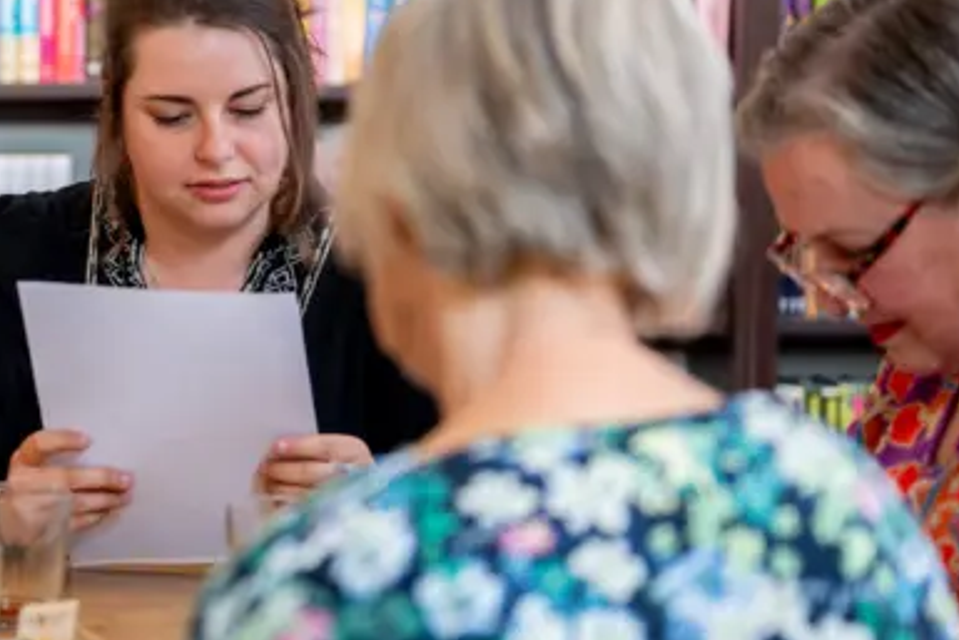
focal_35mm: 133
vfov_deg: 10.3
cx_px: -70
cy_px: 138
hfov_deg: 15.1
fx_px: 3544
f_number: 1.8
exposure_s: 1/40
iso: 250
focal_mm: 50
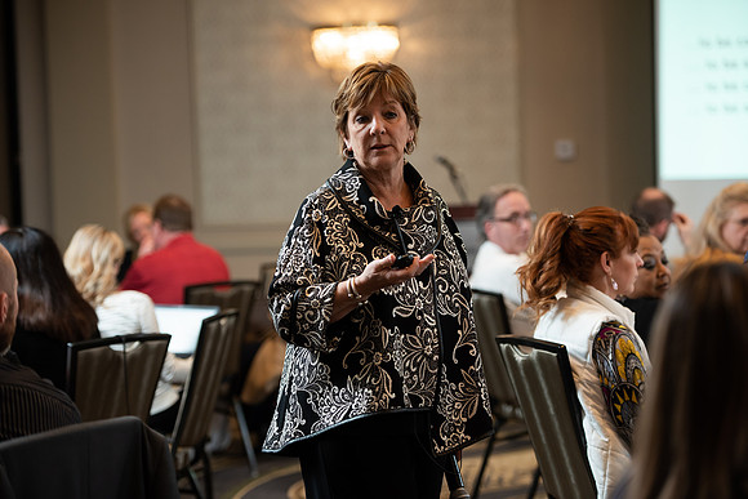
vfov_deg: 13.0
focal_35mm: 105
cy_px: 250
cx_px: 374
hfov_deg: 19.5
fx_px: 2182
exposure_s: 1/160
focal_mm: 105
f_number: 3.2
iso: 1000
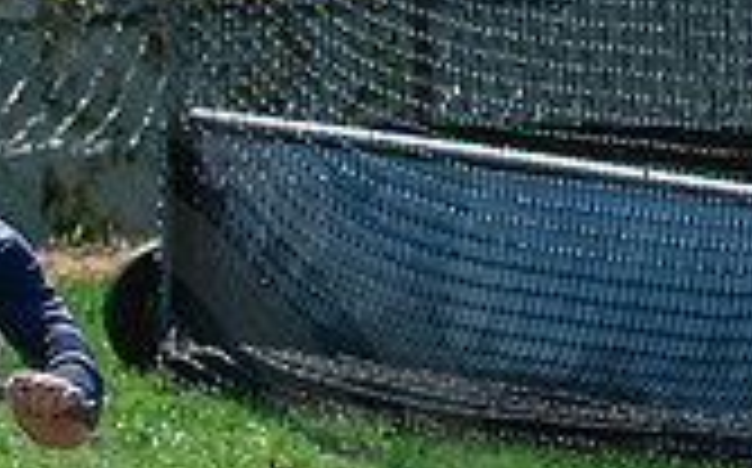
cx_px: -987
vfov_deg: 0.6
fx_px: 42463
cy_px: 777
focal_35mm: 2074
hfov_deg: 1.0
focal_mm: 200
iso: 250
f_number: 5
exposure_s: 1/1600
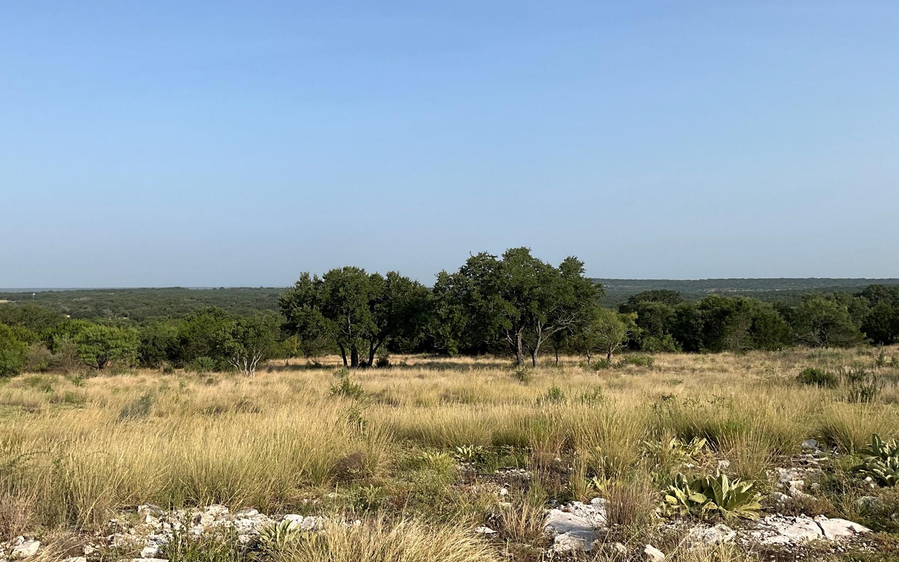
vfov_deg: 37.2
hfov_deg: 56.6
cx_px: 408
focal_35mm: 34
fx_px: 833
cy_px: 251
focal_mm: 3
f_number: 1.8
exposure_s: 1/2227
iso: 25
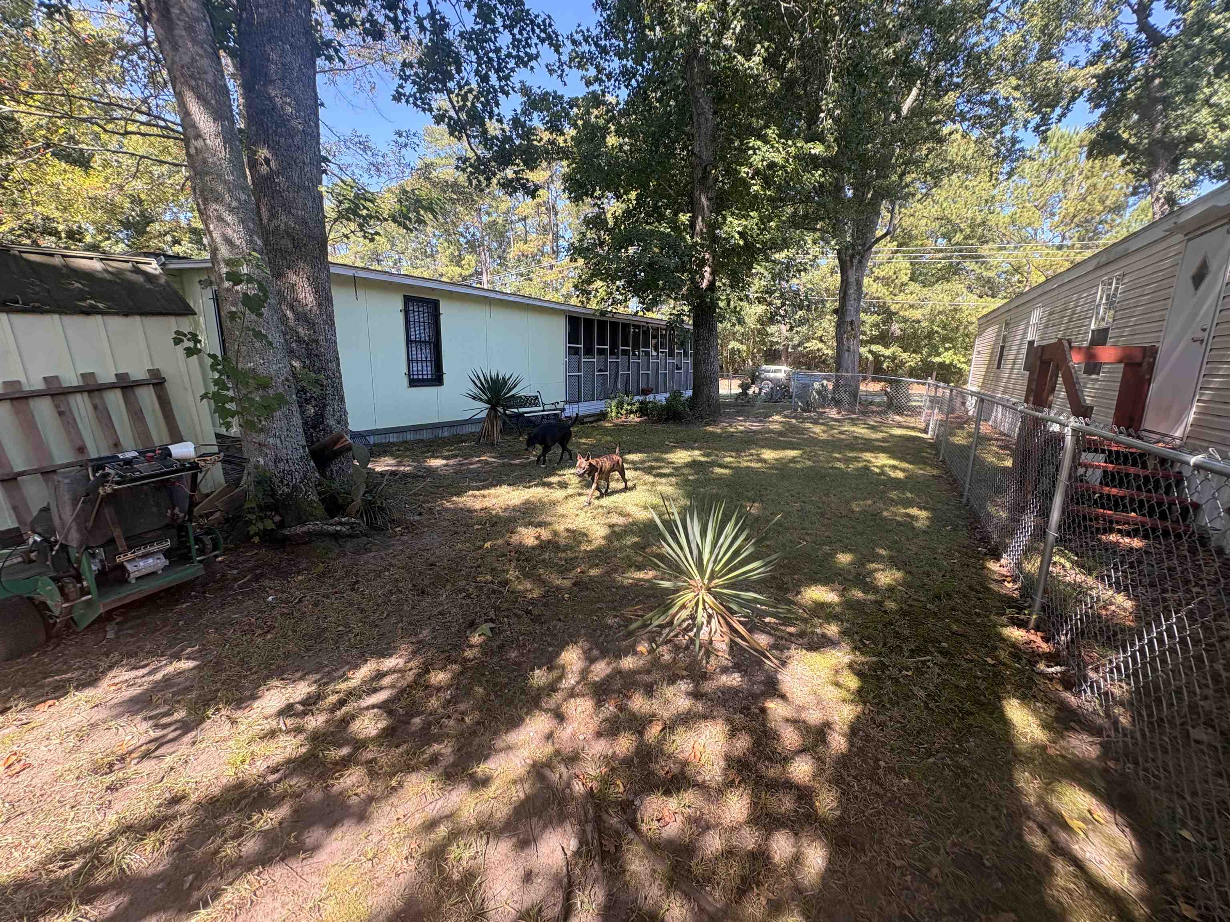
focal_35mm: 14
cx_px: 615
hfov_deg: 102.1
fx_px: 497
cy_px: 461
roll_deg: -0.3
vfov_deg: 85.7
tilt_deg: -11.4
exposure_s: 1/161
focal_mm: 2.22
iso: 40
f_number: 2.2
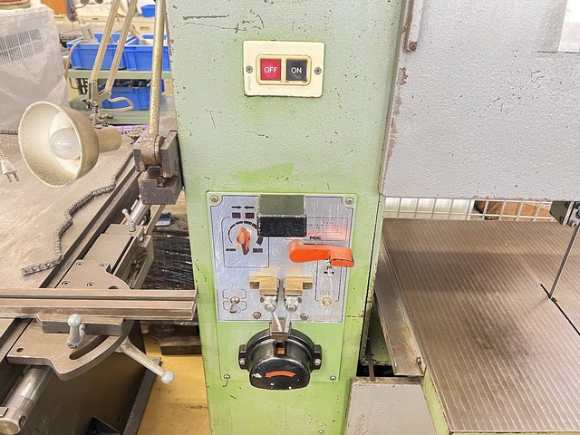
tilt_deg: -29.3
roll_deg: -0.7
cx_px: 290
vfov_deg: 53.1
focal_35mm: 26
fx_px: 436
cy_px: 218
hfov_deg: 67.3
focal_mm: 5.7
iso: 500
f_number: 1.5
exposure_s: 1/40
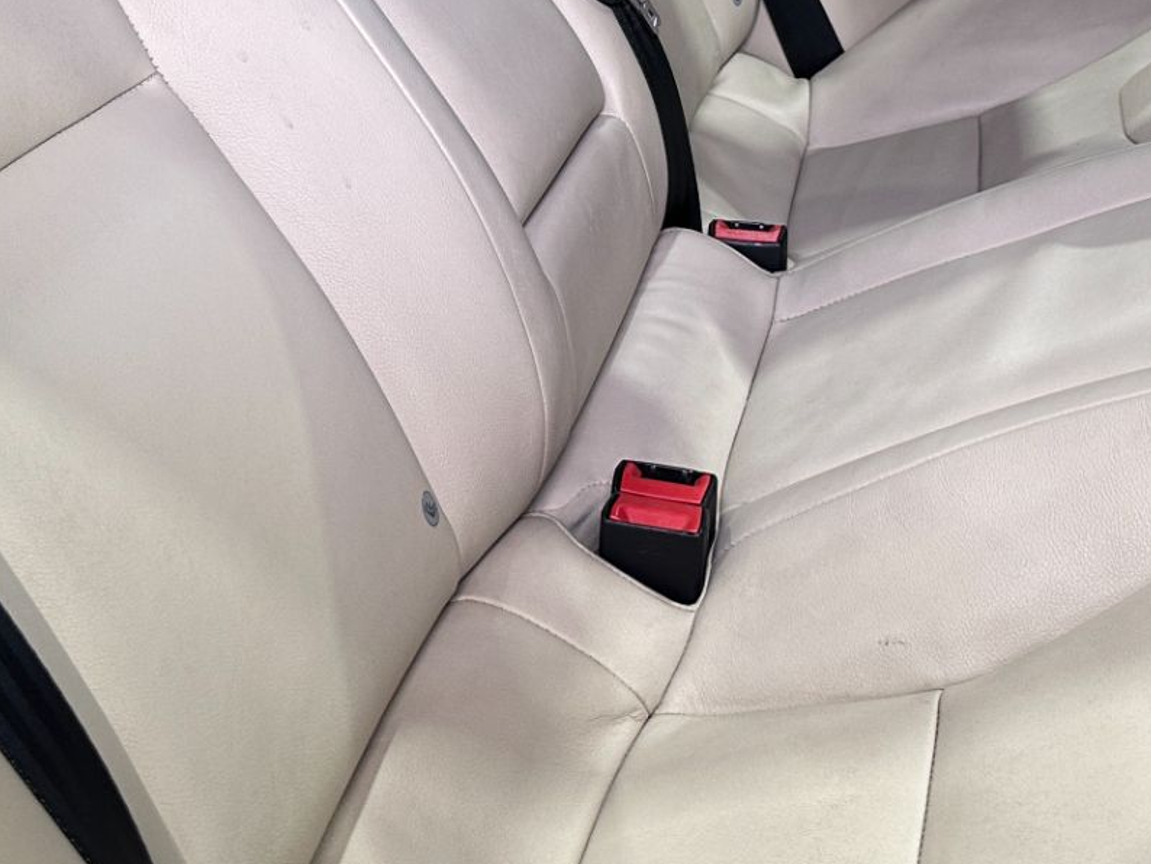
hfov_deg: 33.2
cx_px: 590
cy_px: -123
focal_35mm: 58
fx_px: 1929
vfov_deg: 23.4
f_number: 1.78
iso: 160
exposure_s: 1/60
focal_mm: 6.86
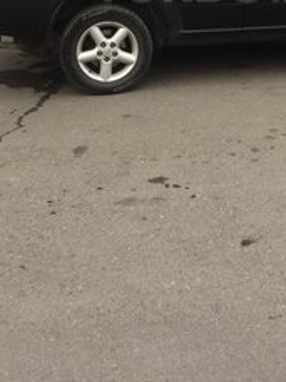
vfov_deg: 28.5
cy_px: -17
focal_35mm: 63
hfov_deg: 23.0
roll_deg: -0.3
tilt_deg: -8.5
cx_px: 222
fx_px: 694
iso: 32
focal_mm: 4.15
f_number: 2.2
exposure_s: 1/117
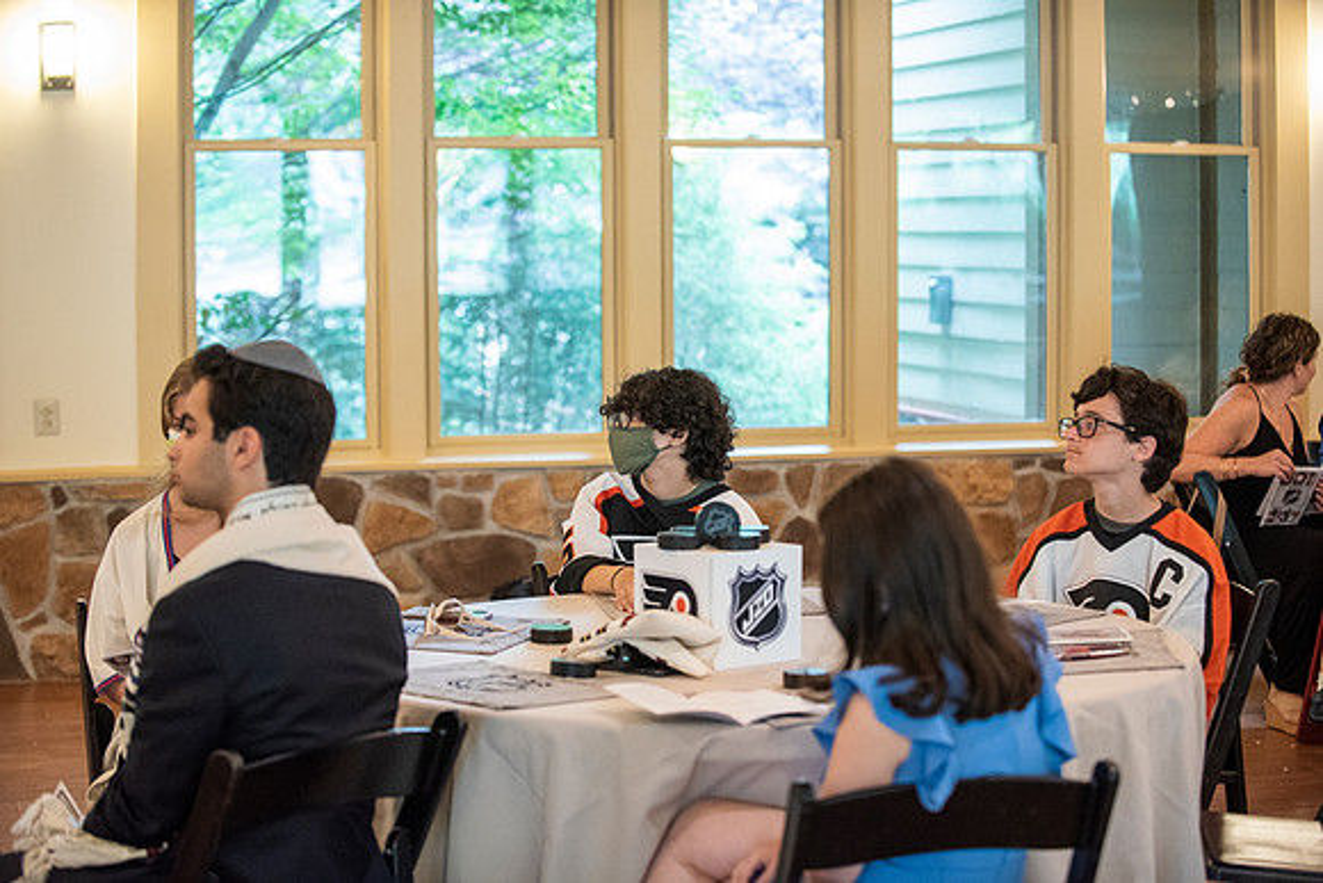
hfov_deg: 28.8
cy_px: 442
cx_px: 662
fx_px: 2573
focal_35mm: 70
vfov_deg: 19.5
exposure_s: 1/60
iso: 3200
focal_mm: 70
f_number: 2.8
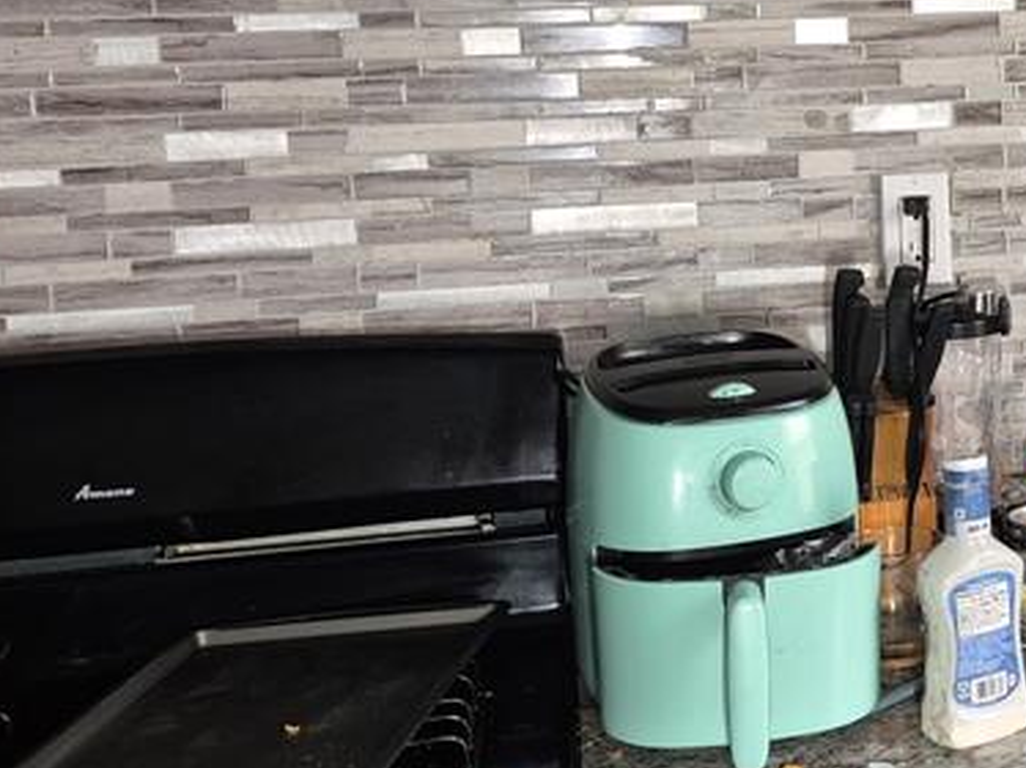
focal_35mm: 63
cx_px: 1067
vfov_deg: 23.0
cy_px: 176
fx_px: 1866
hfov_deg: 28.5
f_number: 1.8
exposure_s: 1/60
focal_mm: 5.4
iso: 640
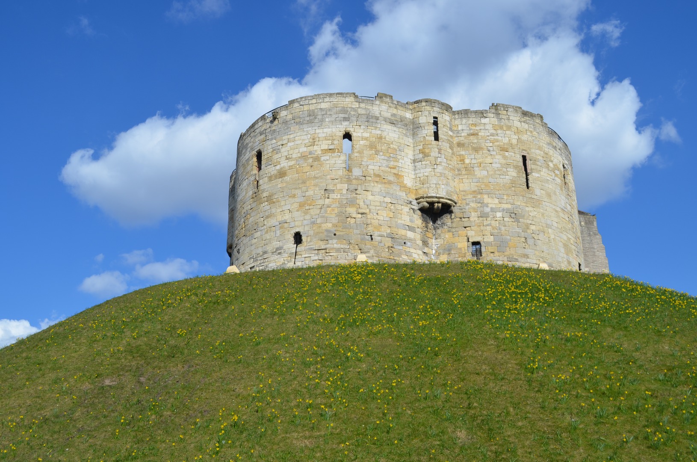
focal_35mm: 36
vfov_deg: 36.7
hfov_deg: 53.2
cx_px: 348
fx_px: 696
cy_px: 231
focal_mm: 24
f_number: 9
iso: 100
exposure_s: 1/320
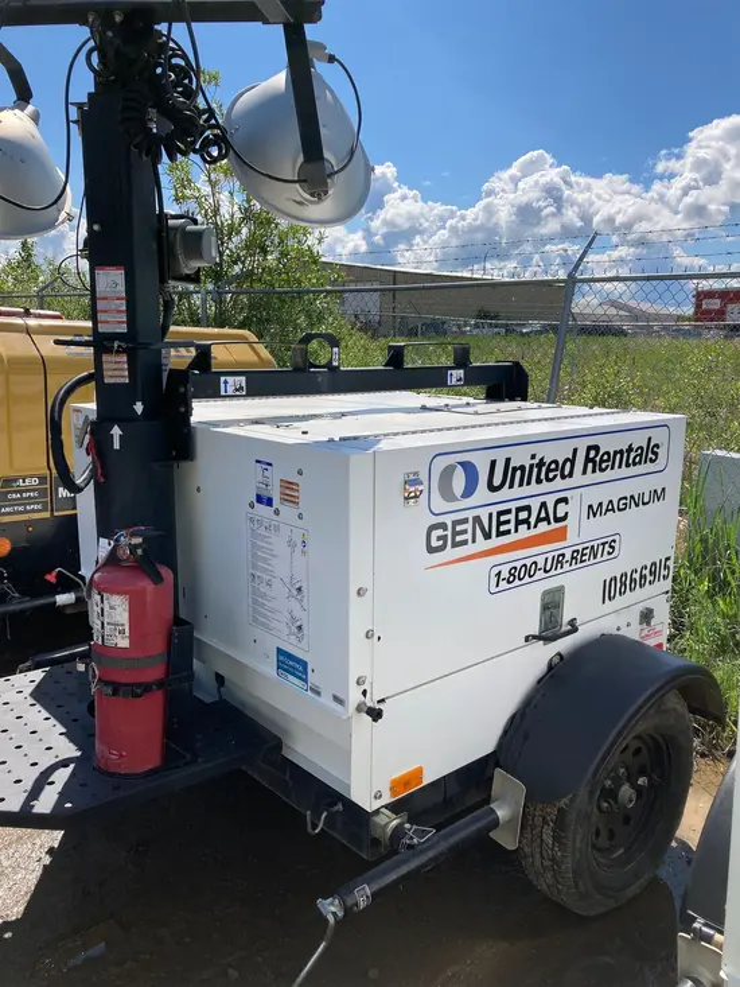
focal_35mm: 28
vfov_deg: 63.4
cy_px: 494
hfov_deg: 49.8
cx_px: 370
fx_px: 798
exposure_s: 1/2525
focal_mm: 3.99
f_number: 1.8
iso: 20
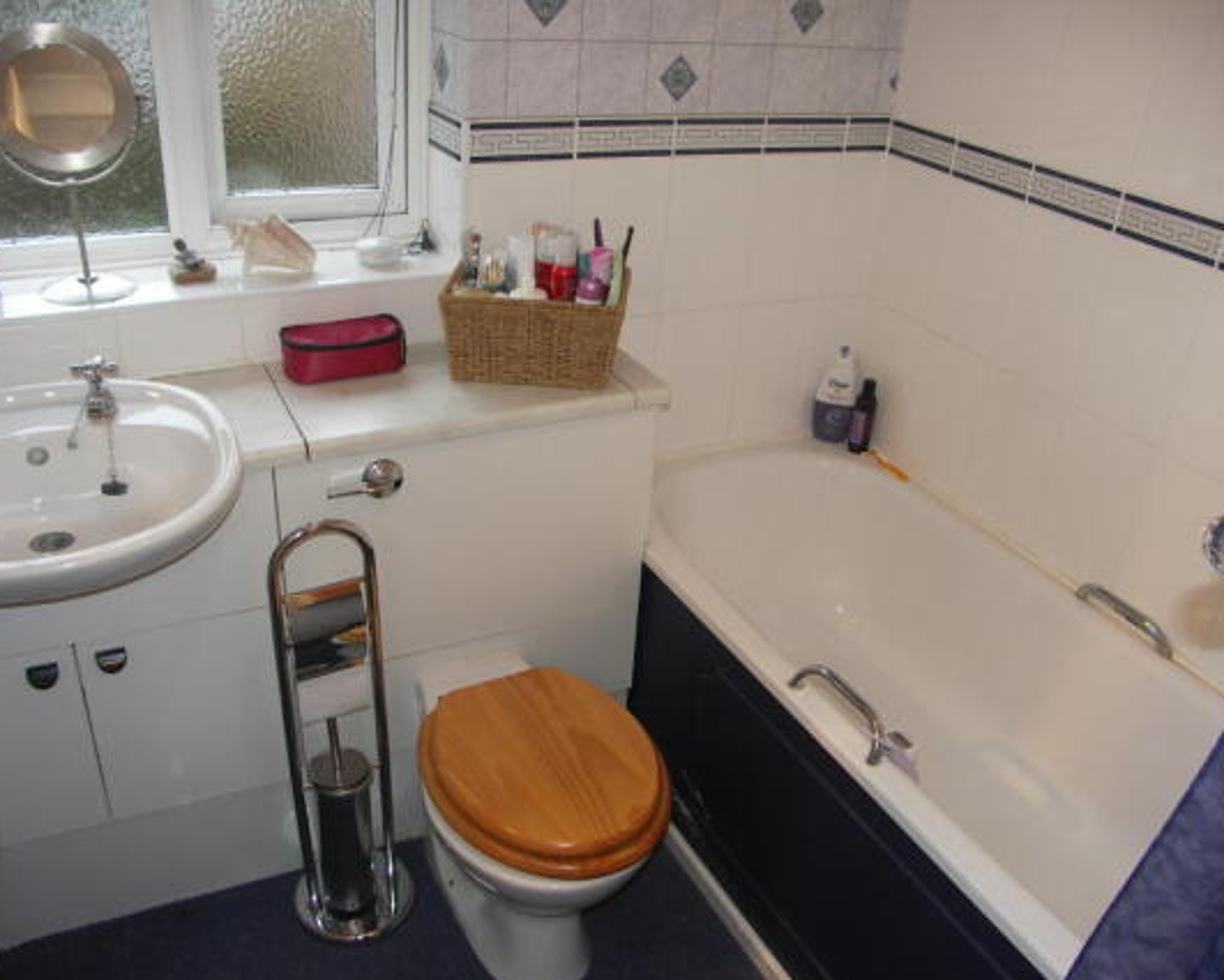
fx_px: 1087
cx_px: 584
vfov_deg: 48.5
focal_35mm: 30
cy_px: 499
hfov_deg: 58.7
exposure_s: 1/50
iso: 100
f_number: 2.8
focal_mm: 7.2
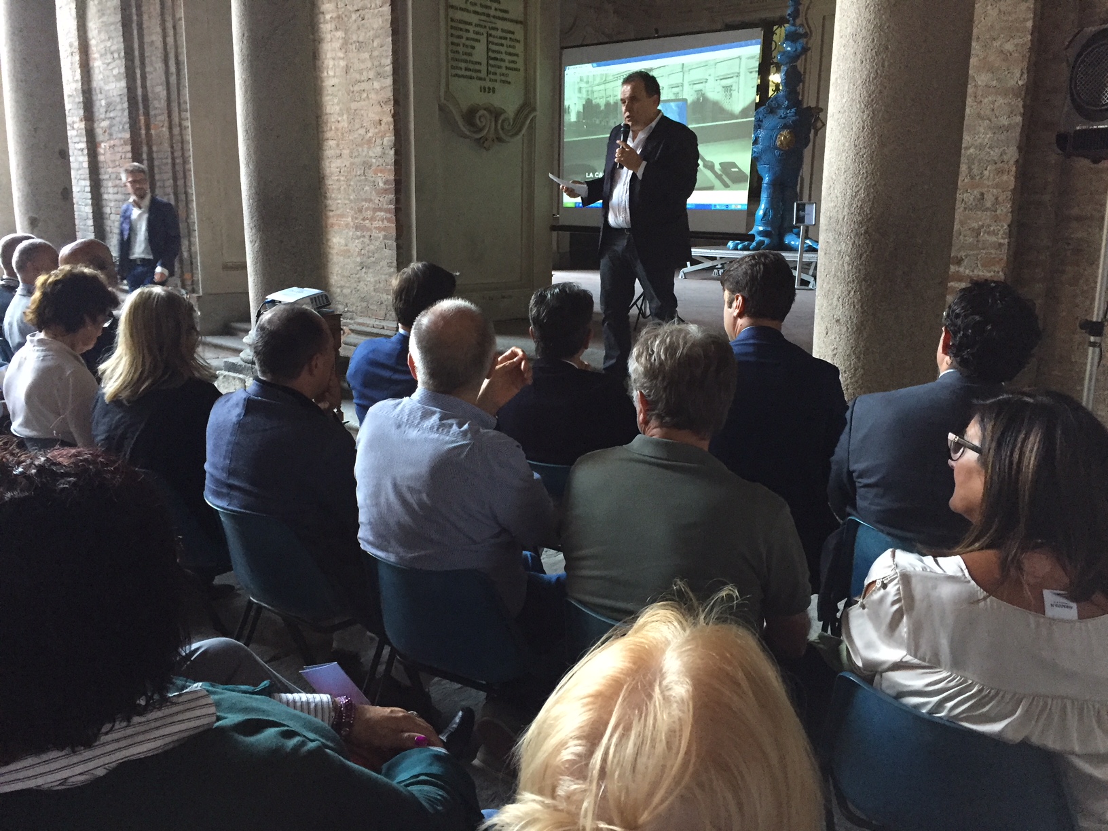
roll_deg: -1.8
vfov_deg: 48.2
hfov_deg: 61.7
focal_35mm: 29
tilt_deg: -12.5
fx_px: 928
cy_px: 416
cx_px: 554
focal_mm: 4.15
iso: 250
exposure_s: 1/25
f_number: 2.2
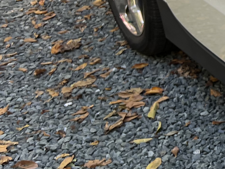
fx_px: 728
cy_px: 7
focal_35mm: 112
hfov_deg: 14.9
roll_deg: +5.3
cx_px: 428
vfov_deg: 13.1
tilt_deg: -23.3
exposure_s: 1/196
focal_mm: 5.7
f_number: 1.5
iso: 40
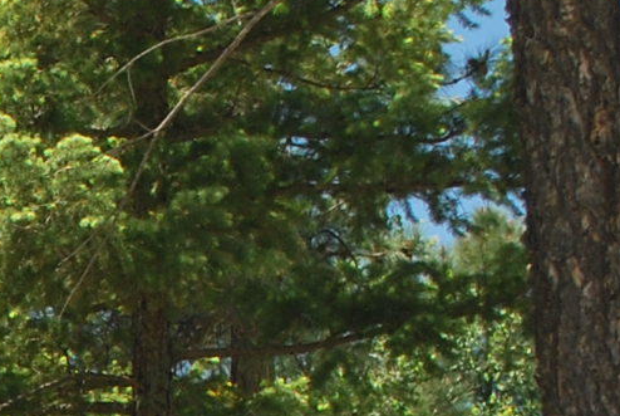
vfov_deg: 5.1
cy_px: 931
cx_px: -792
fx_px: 4553
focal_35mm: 264
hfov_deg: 7.4
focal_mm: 30
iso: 200
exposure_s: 1/160
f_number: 6.3
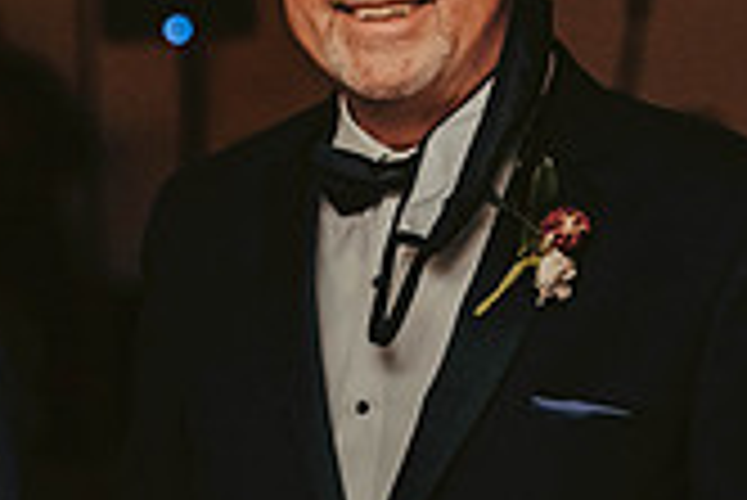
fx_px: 5088
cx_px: 153
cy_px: 390
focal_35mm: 245
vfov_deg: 5.6
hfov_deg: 8.4
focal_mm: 70
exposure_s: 1/200
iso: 2000
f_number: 3.2
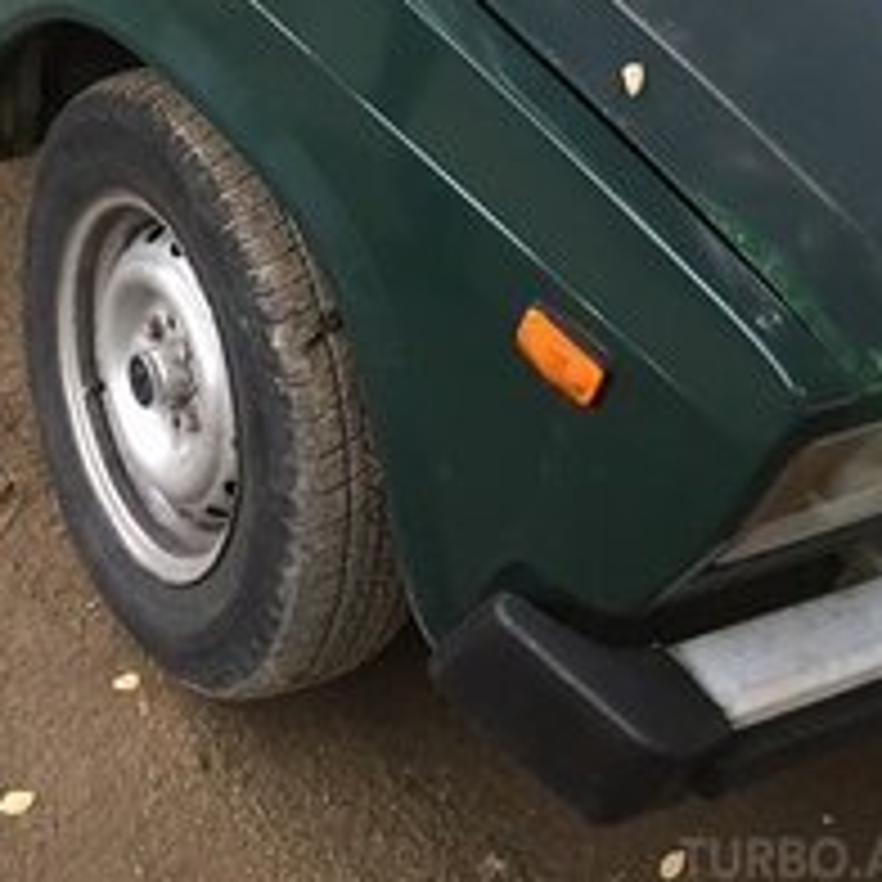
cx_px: 112
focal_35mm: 65
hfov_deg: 25.8
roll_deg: -12.3
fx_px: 1874
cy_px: -198
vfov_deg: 23.9
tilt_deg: -25.8
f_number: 2.2
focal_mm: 4.15
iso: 50
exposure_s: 1/33
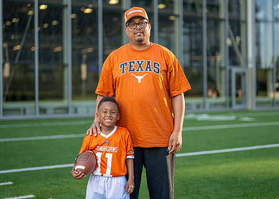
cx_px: 136
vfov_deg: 23.3
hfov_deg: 32.2
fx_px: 483
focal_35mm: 61
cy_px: 90
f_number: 1.2
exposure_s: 1/1600
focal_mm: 50
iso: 100
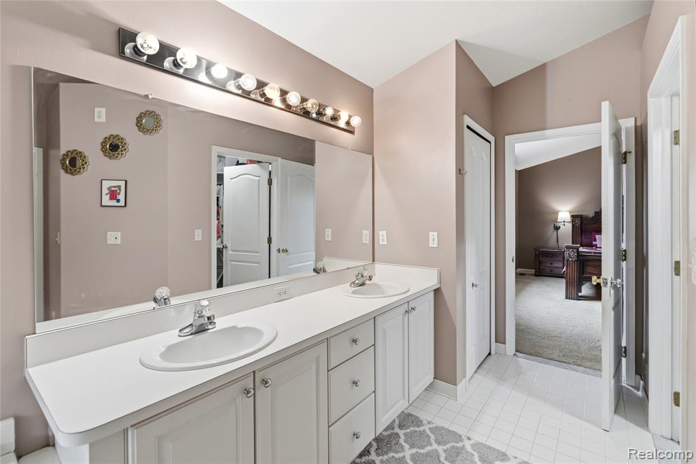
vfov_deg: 73.7
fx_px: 309
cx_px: 348
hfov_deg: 96.8
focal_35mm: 16
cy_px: 232
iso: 250
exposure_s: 1/30
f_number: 3.5
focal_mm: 16
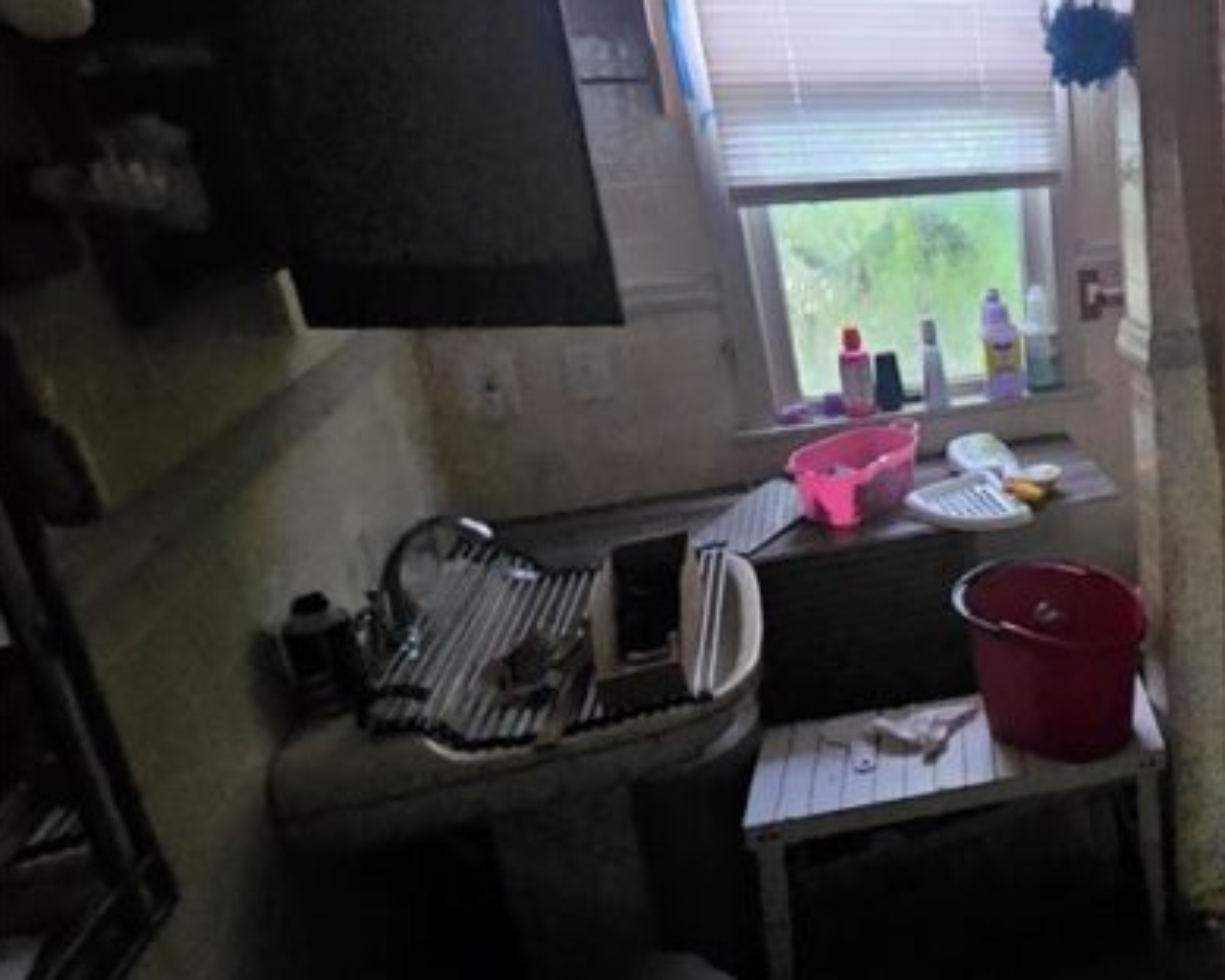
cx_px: 1241
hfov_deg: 51.8
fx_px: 943
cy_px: 427
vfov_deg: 54.8
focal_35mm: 26
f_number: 2.2
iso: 2500
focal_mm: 2.2
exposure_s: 1/24
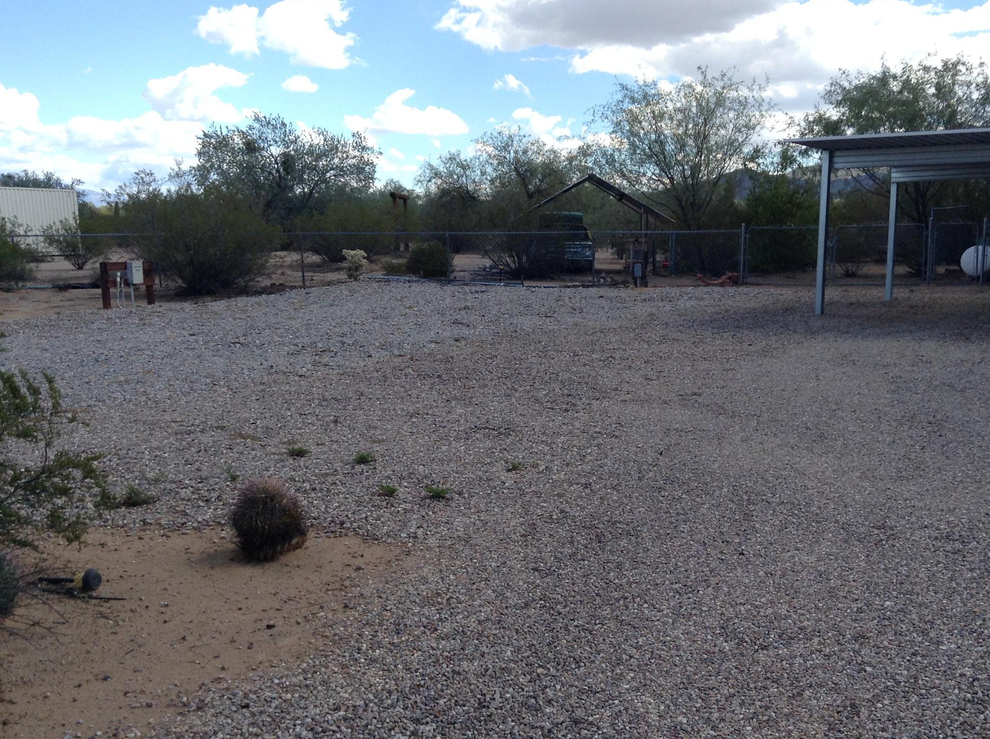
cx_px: 579
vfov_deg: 34.1
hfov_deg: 44.7
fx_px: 1199
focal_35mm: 42
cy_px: 449
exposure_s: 1/752
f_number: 2.4
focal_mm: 3.3
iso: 25
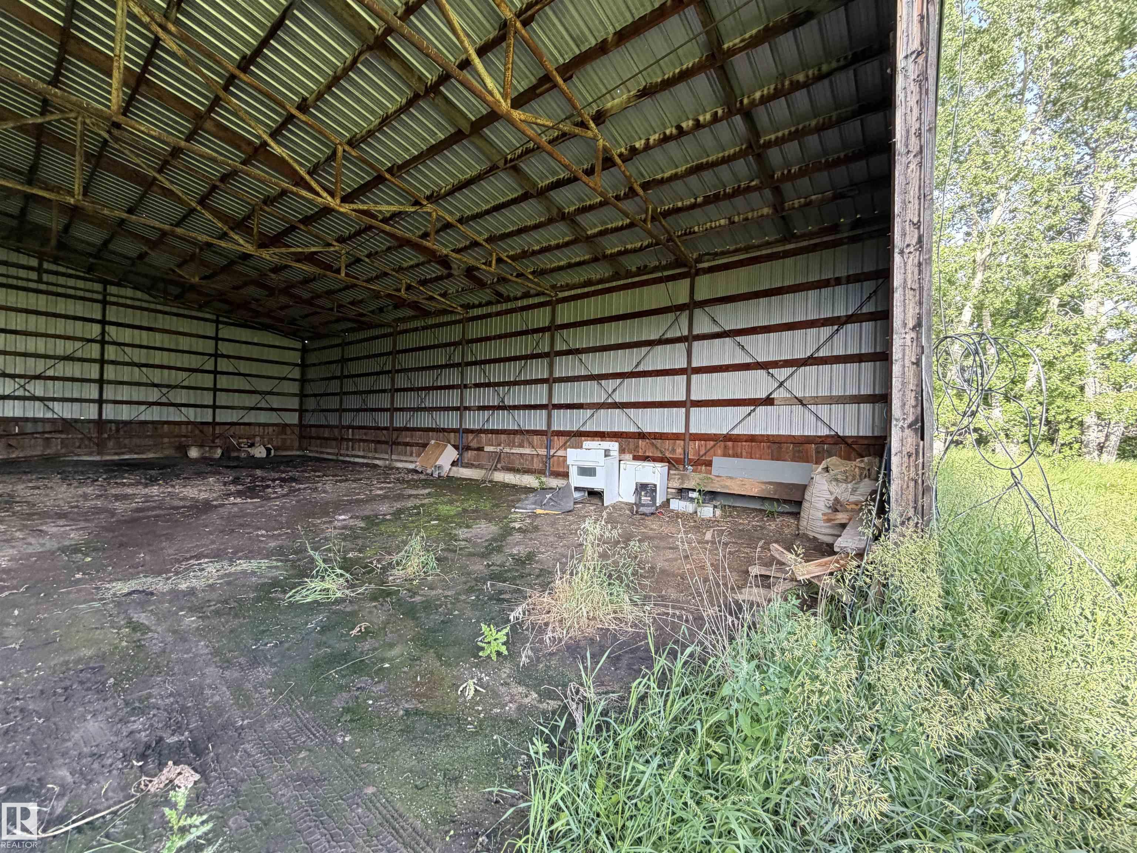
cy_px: 426
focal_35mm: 14
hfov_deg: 102.1
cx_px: 568
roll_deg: -0.9
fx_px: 460
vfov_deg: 85.7
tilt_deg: +1.6
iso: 200
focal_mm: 2.22
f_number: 2.2
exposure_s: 1/121
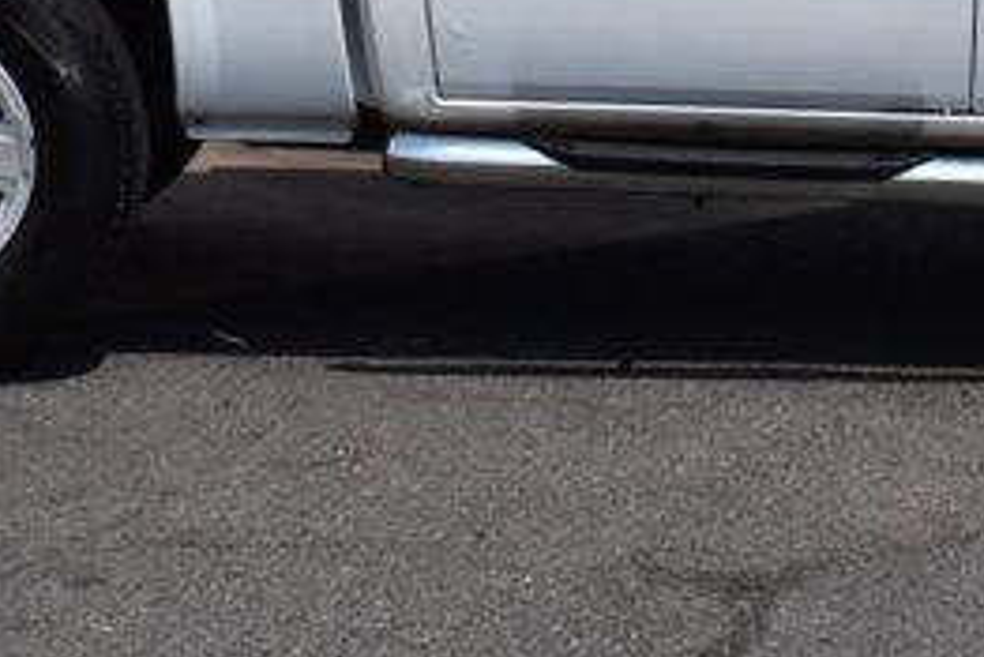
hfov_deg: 10.0
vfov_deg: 6.5
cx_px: 747
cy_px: -578
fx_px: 5605
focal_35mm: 205
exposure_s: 1/500
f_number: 11
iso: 200
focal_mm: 35
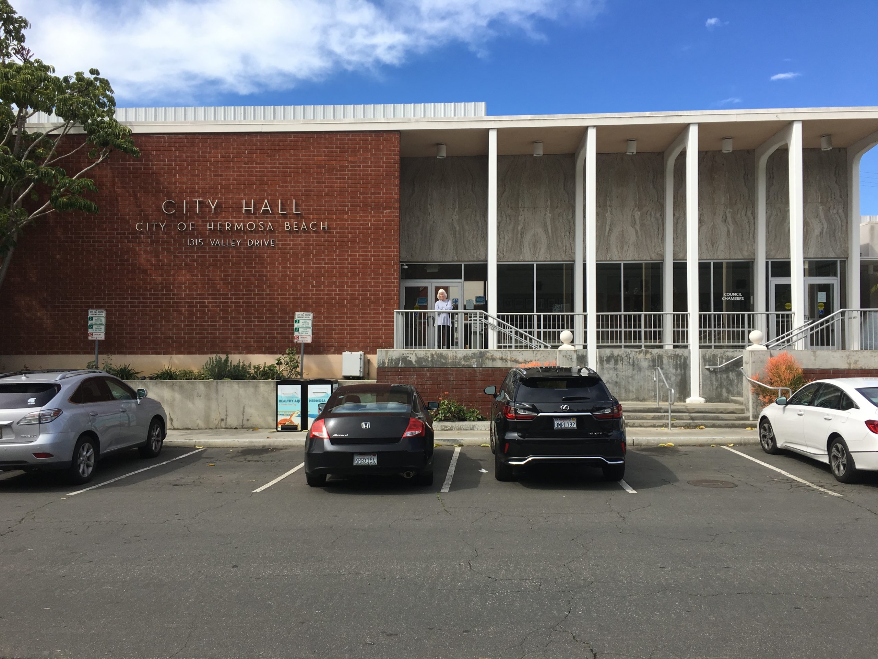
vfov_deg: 48.2
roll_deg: +0.0
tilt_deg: +1.9
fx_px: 736
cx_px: 439
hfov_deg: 61.7
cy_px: 330
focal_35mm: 29
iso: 25
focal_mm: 4.15
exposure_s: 1/1166
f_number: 2.2
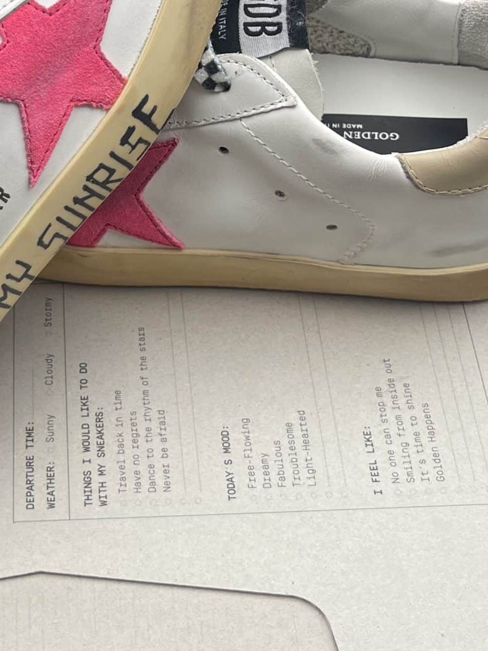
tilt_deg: -54.5
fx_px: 1203
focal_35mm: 64
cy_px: 162
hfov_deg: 22.3
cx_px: 42
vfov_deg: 29.8
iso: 32
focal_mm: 5.1
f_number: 1.6
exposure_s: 1/553
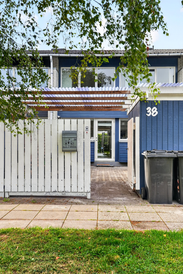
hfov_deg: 36.9
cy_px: 133
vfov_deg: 53.1
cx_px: 90
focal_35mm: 36
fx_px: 275
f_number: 8
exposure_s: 1/160
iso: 400
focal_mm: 35
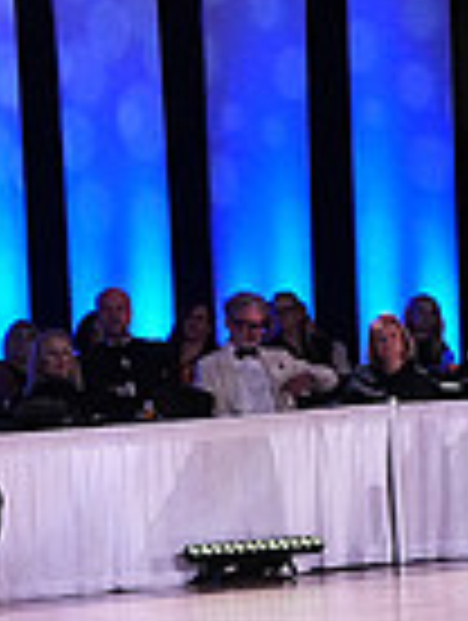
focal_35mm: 282
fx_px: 5068
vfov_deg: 7.0
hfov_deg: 5.1
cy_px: 245
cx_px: -788
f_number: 5
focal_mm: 70
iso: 5000
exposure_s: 1/320
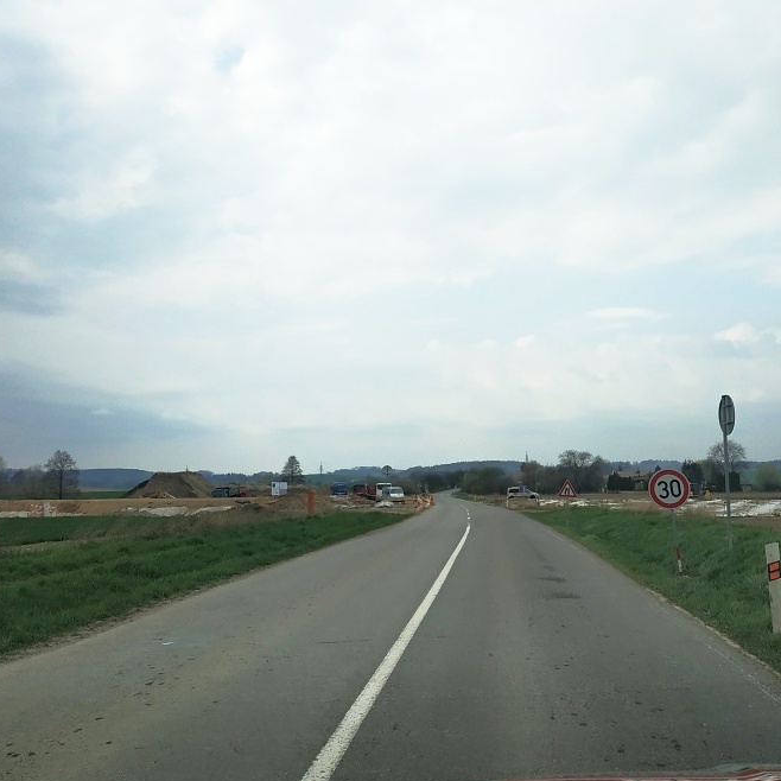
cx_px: 468
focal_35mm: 33
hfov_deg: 49.4
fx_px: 842
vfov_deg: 49.7
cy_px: 389
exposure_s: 1/1890
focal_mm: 3.94
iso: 100
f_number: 1.9
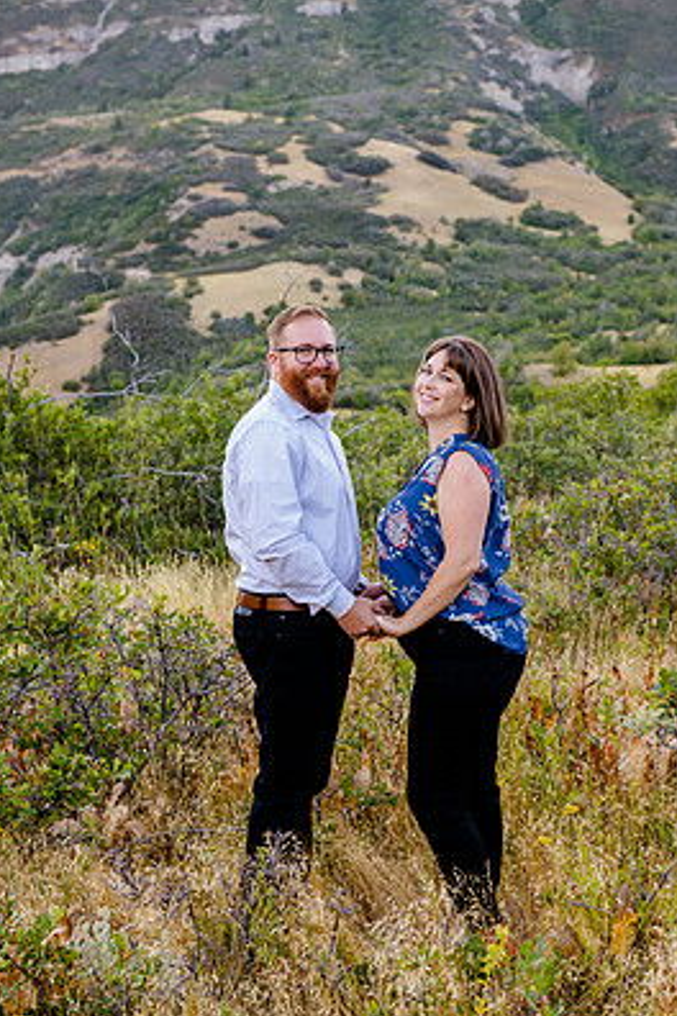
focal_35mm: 75
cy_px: 567
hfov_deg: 18.2
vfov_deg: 27.0
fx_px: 2115
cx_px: 372
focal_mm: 66
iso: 800
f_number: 5.6
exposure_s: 1/200
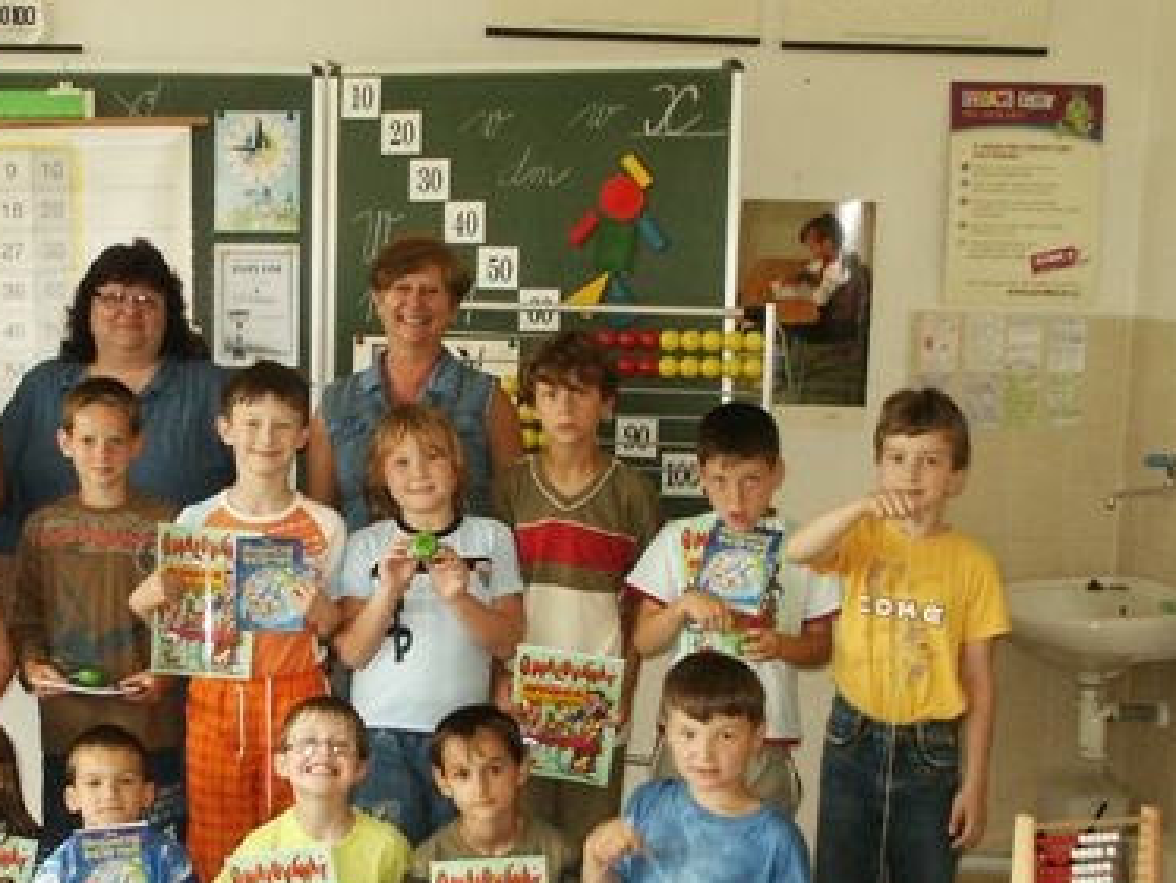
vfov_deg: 24.3
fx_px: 2039
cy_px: 571
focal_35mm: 60
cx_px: 255
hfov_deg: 31.4
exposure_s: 1/45
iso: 200
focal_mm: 7.22
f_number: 3
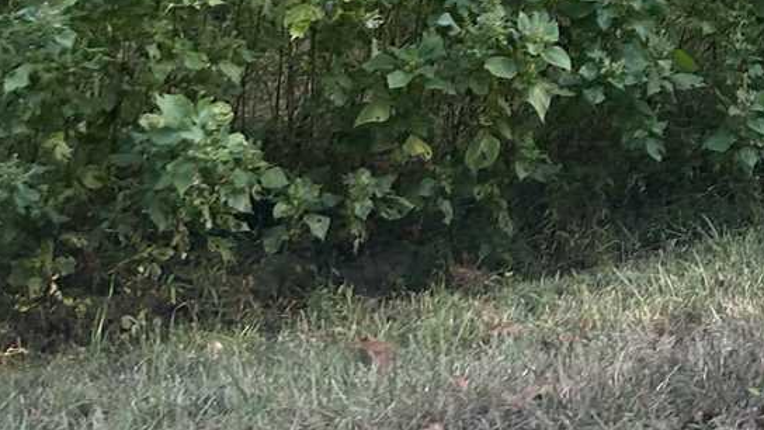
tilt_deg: -8.6
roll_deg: -2.4
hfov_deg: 17.1
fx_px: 2431
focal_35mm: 120
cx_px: 895
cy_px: -356
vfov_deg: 9.6
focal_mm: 5.7
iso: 50
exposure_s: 1/121
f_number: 1.5
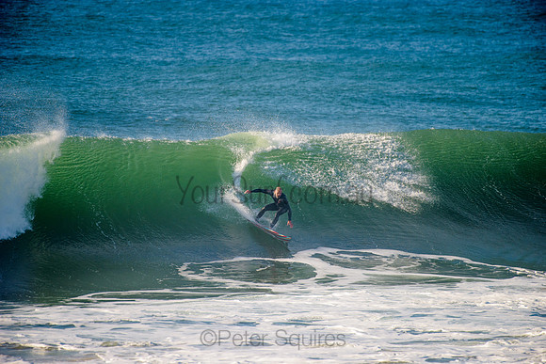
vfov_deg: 2.8
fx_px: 7586
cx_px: 273
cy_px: 182
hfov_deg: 4.1
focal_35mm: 500
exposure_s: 1/1600
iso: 220
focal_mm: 500
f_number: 5.6
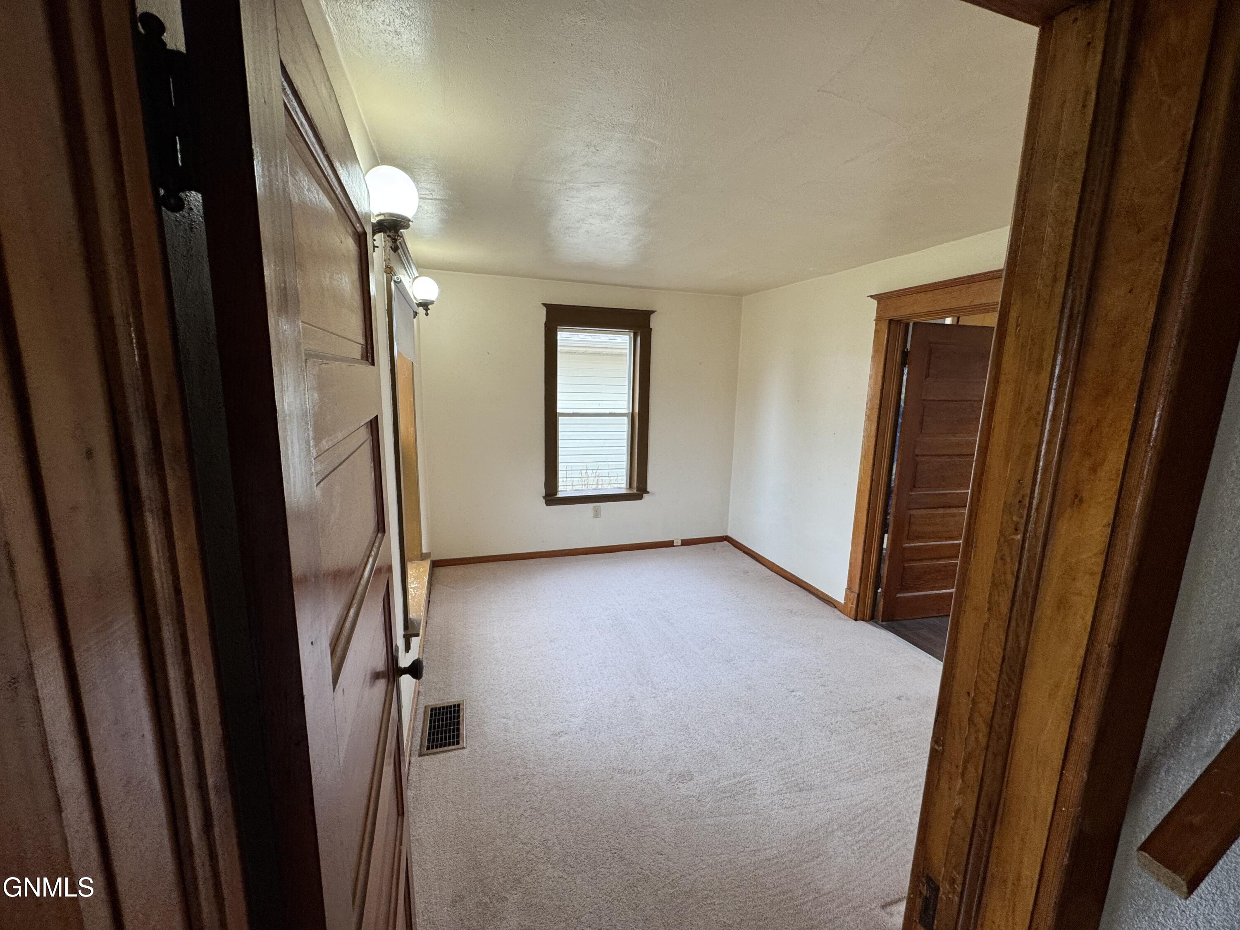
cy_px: 465
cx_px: 620
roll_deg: -1.2
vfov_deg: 85.7
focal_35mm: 14
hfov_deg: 102.1
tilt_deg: -10.3
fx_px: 502
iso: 160
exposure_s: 1/120
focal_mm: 2.22
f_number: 2.2
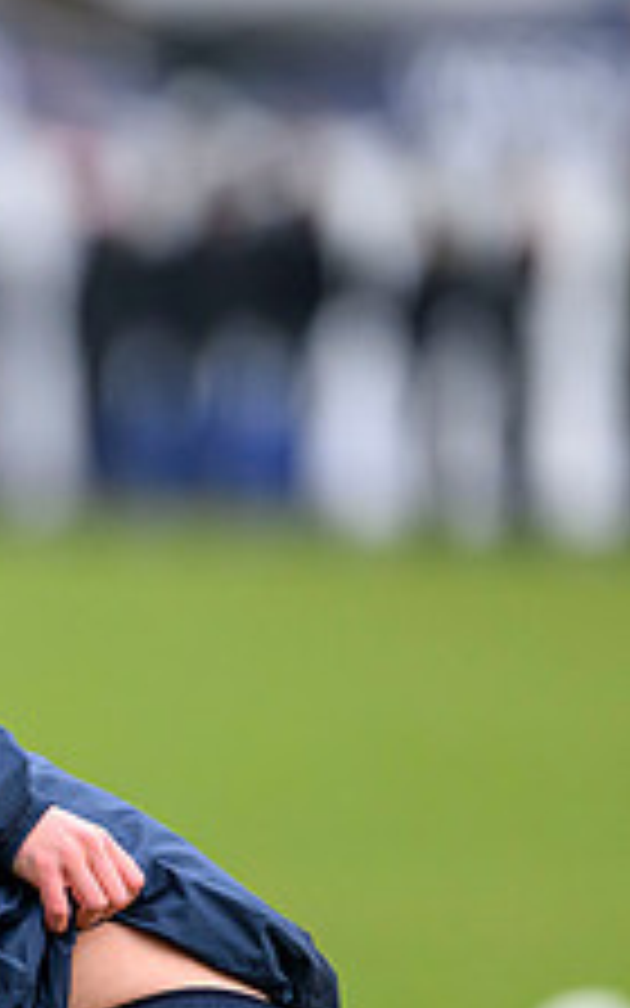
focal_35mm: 1263
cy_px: 955
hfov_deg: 1.0
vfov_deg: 1.7
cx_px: -510
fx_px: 34696
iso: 2000
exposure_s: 1/2000
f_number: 3.5
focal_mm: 400
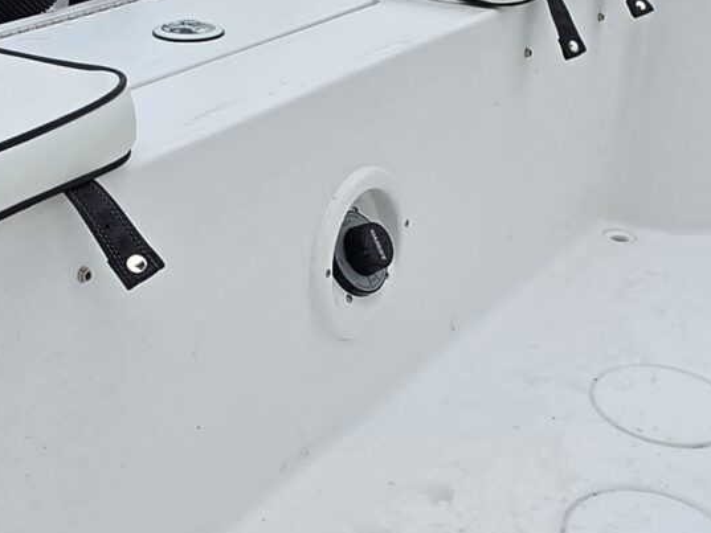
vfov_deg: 23.4
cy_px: 119
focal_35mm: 62
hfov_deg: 31.2
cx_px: 385
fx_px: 1274
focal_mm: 2.2
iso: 40
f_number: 1.9
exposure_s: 1/470
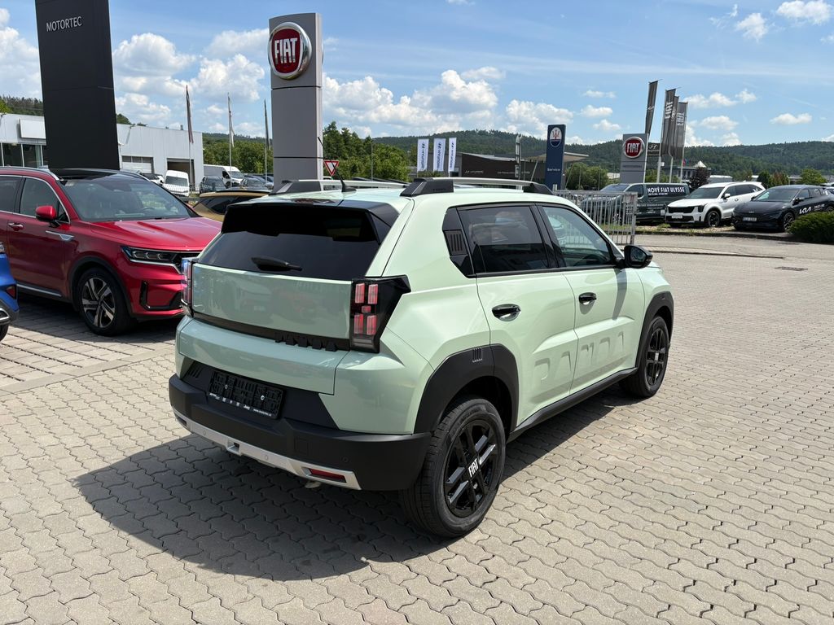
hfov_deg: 67.3
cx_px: 417
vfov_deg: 53.1
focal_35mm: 26
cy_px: 312
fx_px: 626
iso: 50
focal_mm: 5.96
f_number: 1.6
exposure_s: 1/3623
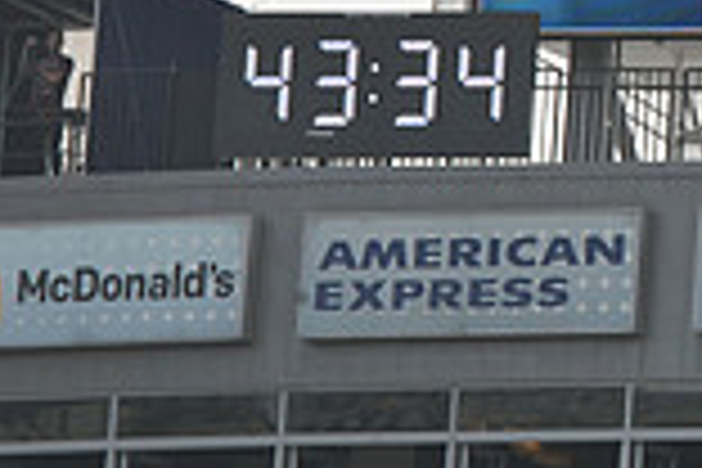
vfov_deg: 2.1
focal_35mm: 650
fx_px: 12674
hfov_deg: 3.2
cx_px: 1197
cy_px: -342
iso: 320
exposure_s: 1/500
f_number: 11
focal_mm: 175
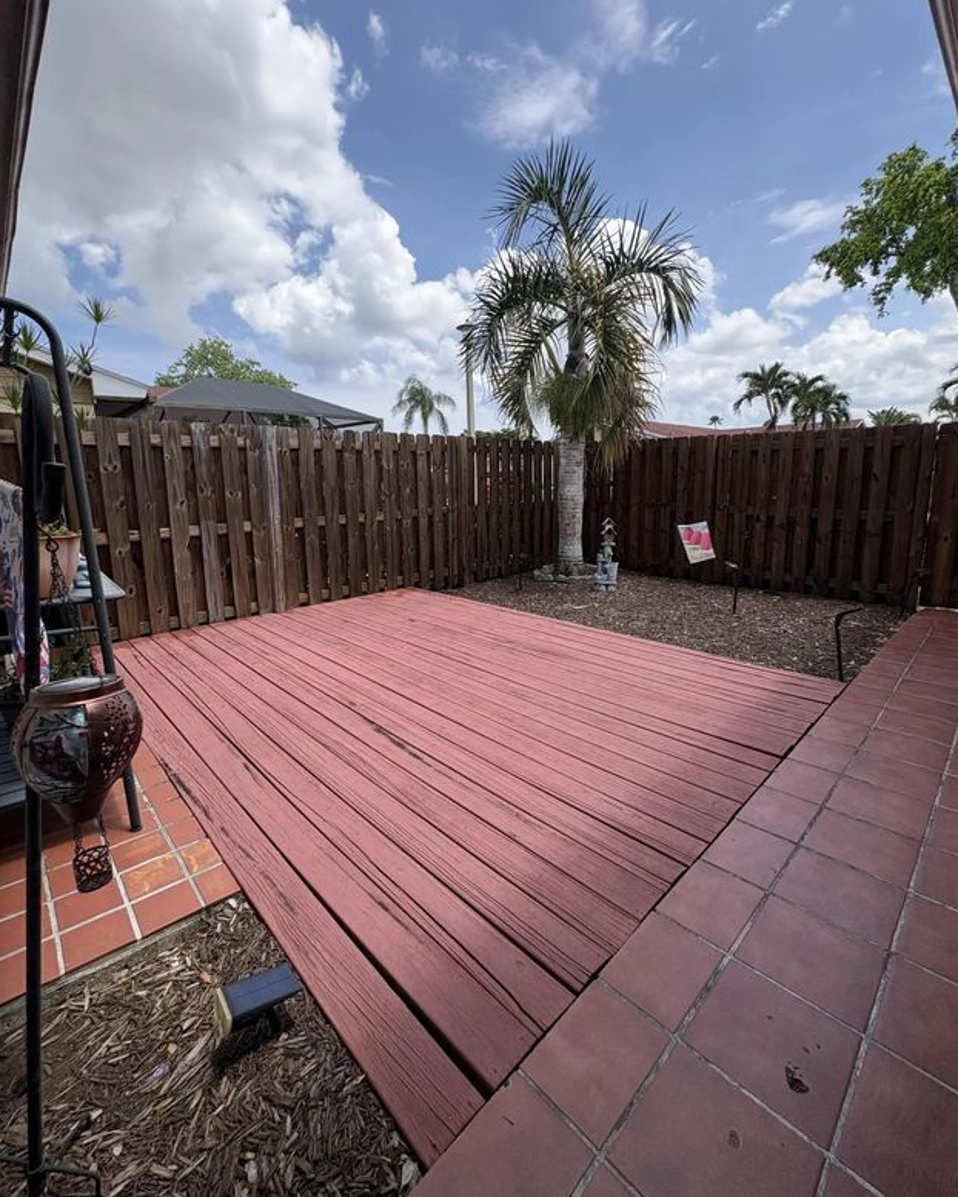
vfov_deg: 96.6
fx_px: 531
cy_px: 555
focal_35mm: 15
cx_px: 485
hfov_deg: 84.1
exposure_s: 1/1449
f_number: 2.2
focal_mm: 2.22
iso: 50
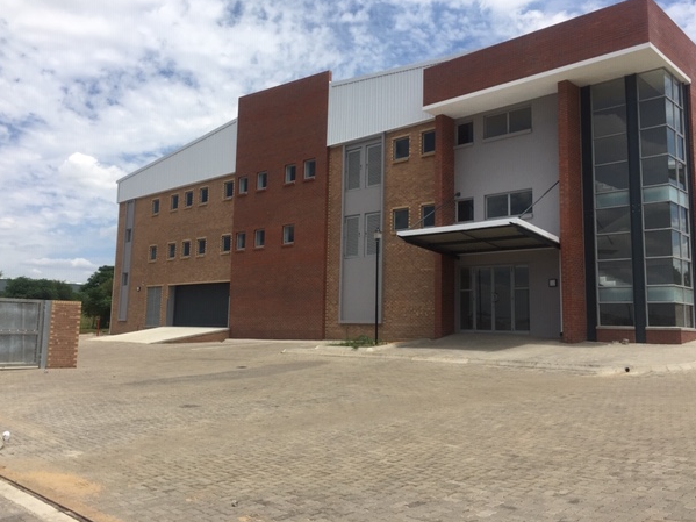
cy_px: 245
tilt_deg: +7.2
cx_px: 332
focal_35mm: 31
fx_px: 623
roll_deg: -1.2
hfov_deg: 58.3
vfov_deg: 45.4
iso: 25
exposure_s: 1/2849
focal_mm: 4.15
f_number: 2.2
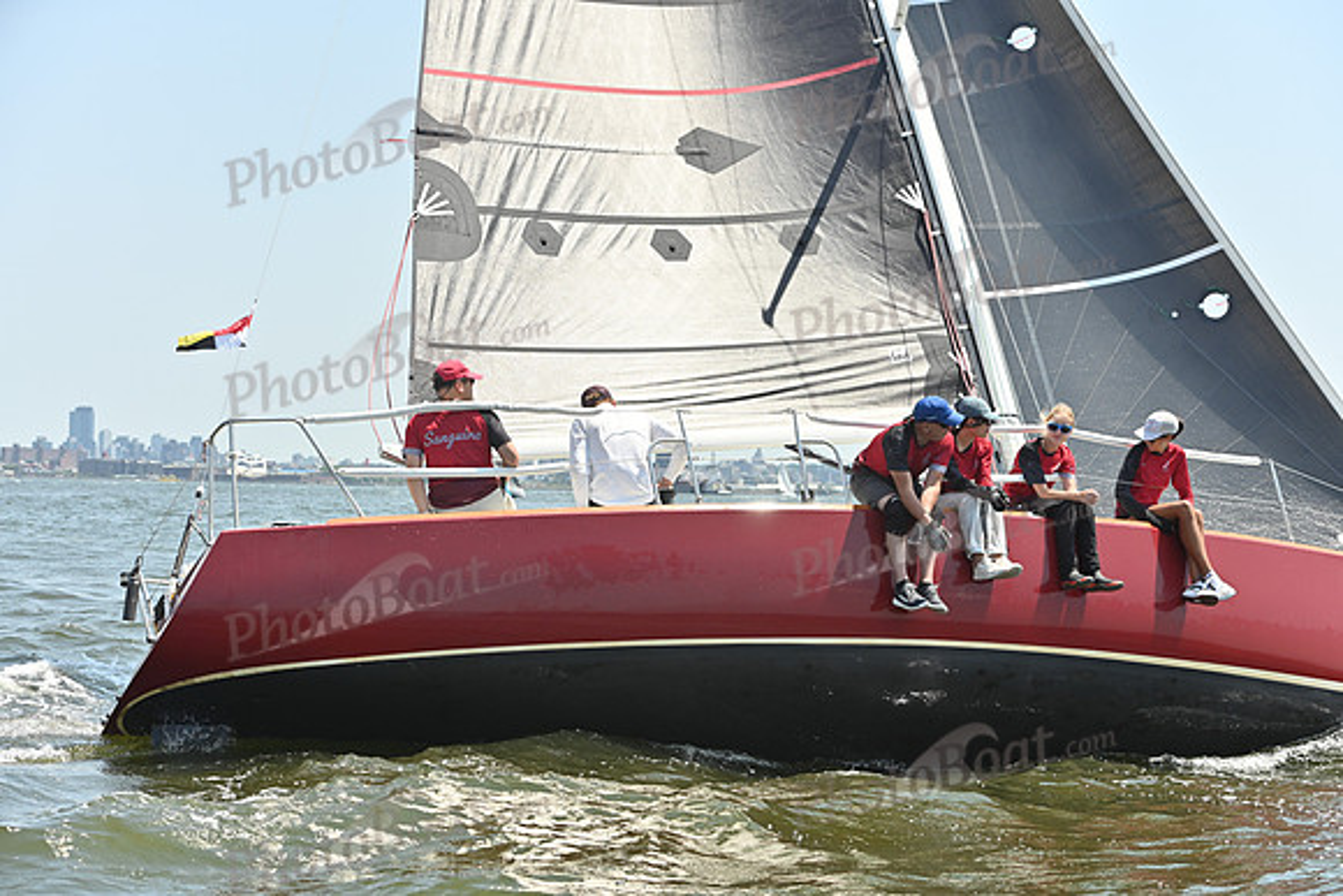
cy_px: 448
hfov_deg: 28.8
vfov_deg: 19.5
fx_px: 2612
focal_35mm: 70
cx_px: 672
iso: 320
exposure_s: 1/1250
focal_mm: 70
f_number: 6.3
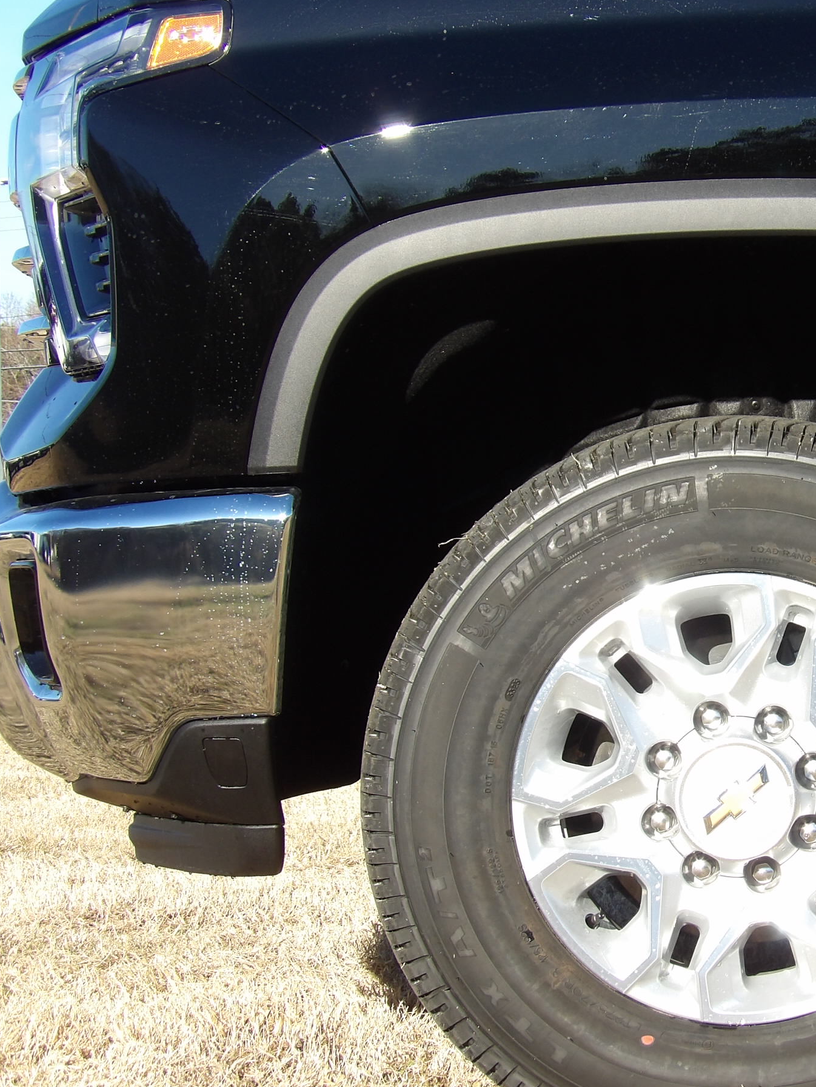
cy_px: 588
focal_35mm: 104
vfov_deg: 18.9
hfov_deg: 14.1
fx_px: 3268
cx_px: 777
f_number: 4.1
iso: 100
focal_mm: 13
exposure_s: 1/369
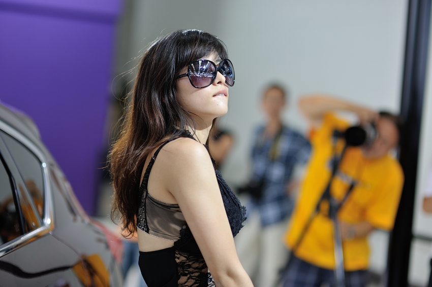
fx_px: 1020
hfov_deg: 23.9
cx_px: 216
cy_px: 144
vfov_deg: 16.1
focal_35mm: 85
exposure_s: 1/160
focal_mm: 85
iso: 200
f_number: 2
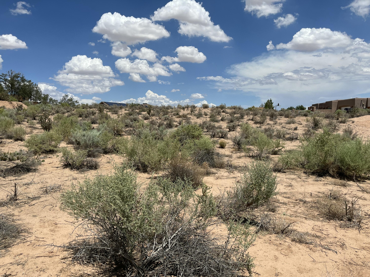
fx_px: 278
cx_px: 185
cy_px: 138
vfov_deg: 53.1
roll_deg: +0.4
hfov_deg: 67.3
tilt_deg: -4.4
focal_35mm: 26
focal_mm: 5.1
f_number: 1.6
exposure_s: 1/6494
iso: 50
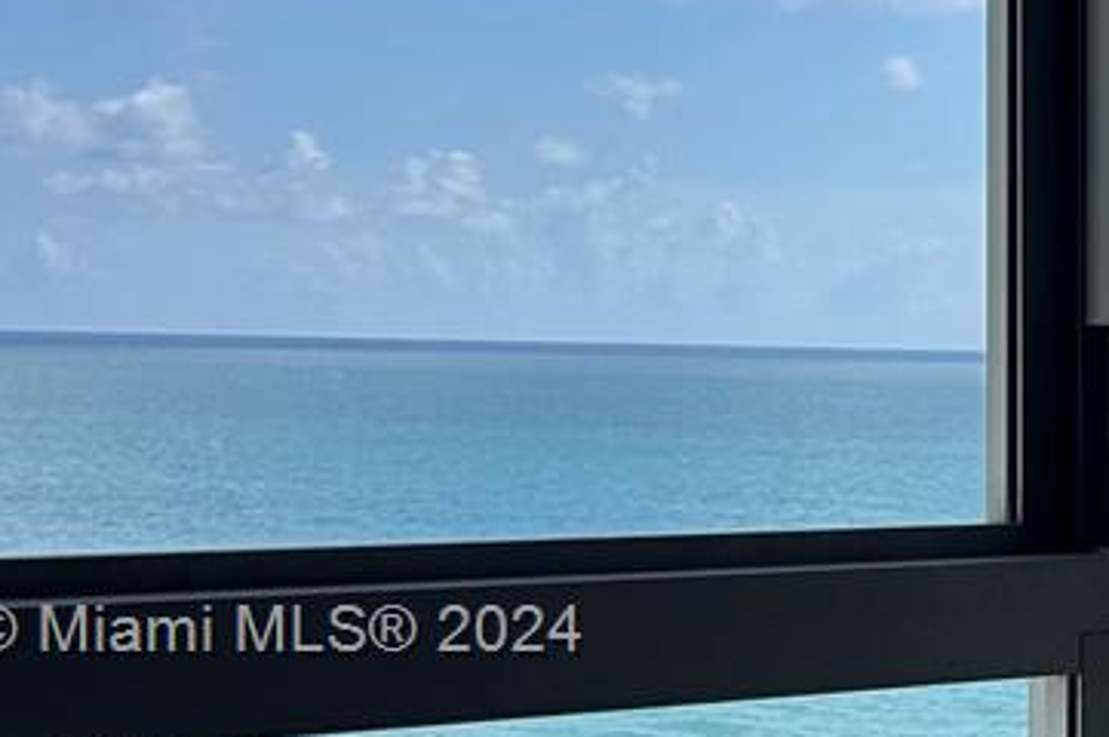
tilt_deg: -5.0
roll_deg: -1.2
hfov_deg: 14.7
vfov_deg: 11.3
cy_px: 636
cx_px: 2058
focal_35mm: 120
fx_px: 3693
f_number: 1.5
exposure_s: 1/1751
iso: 50
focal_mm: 5.7
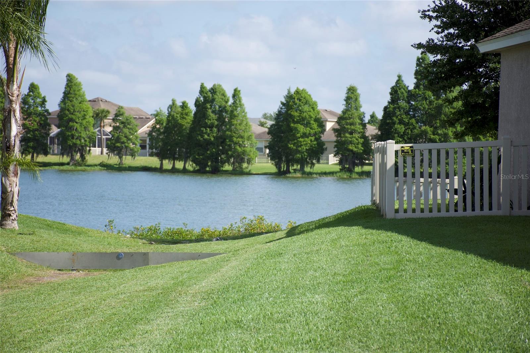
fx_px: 1877
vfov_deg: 10.7
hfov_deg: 16.1
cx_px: 265
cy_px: 176
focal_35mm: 128
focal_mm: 85
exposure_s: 1/1600
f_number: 5.3
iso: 400
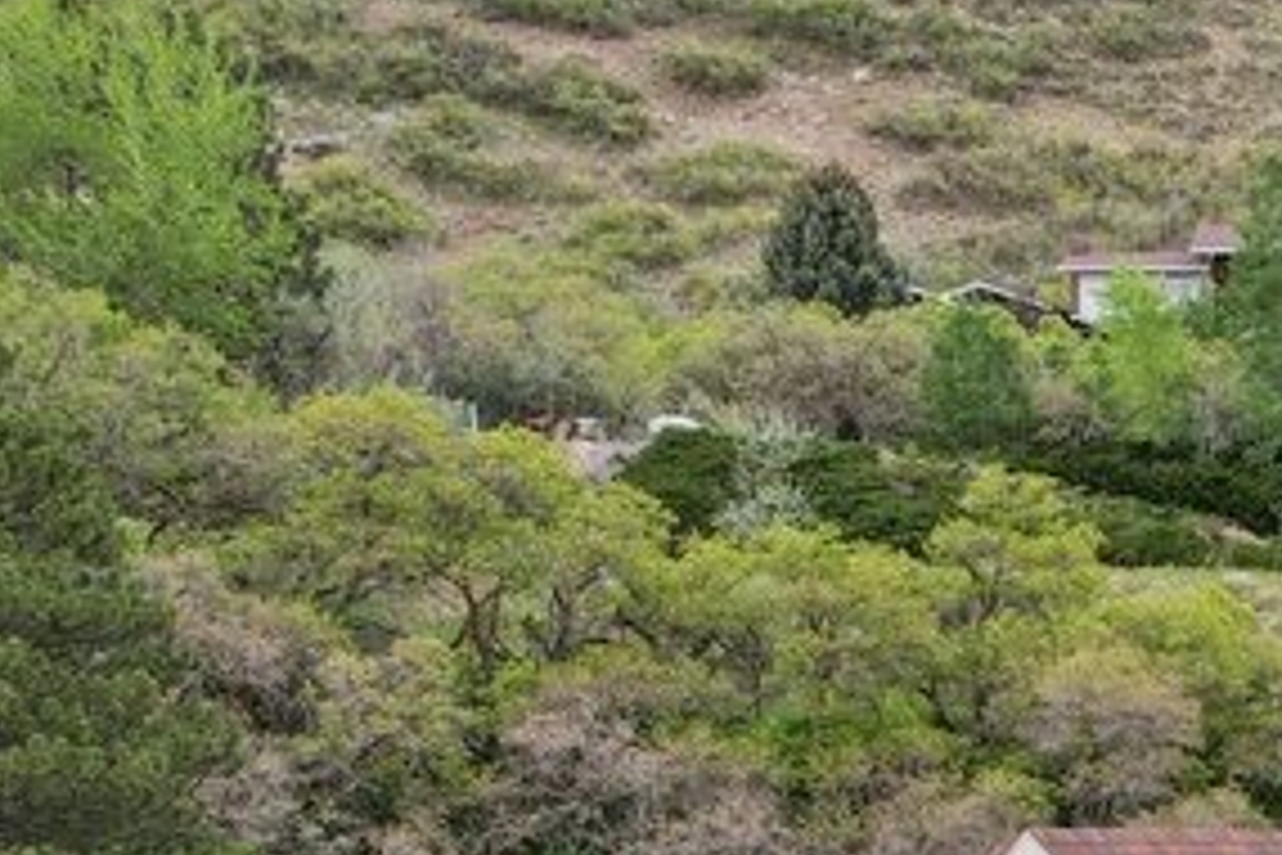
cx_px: 1399
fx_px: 2813
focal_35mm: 79
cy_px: 1010
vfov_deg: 16.6
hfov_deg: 24.1
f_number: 2.8
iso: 100
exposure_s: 1/20
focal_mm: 8.4
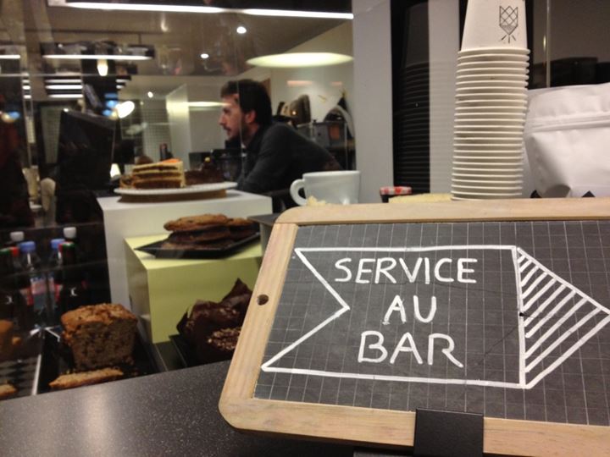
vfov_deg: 40.7
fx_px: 617
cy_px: 228
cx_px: 305
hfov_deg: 52.6
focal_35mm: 35
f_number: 2.4
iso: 160
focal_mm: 4.28
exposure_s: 1/20
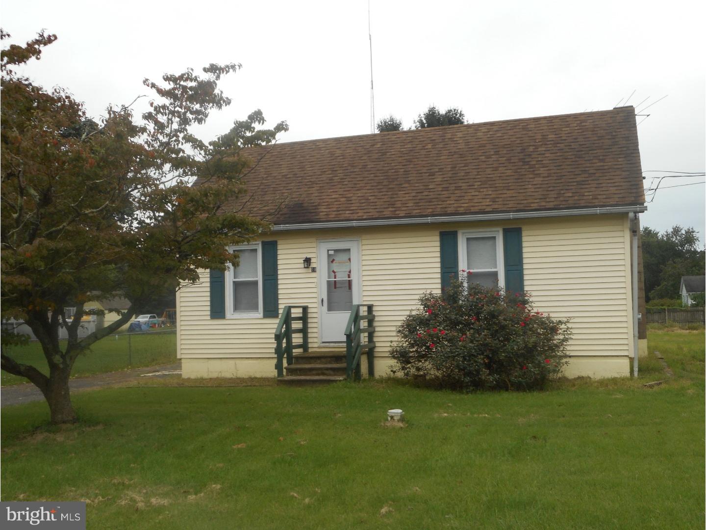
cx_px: 353
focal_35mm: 39
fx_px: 795
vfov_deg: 36.8
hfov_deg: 47.9
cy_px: 265
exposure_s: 1/80
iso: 80
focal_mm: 6.9
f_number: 4.5
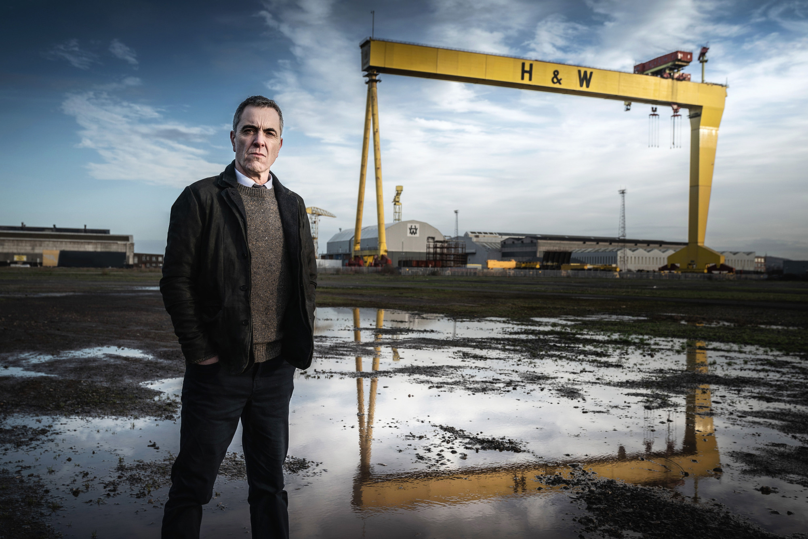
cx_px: 404
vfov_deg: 38.9
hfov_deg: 55.8
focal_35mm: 34
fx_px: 763
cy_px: 270
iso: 200
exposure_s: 1/250
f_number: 5.6
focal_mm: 34
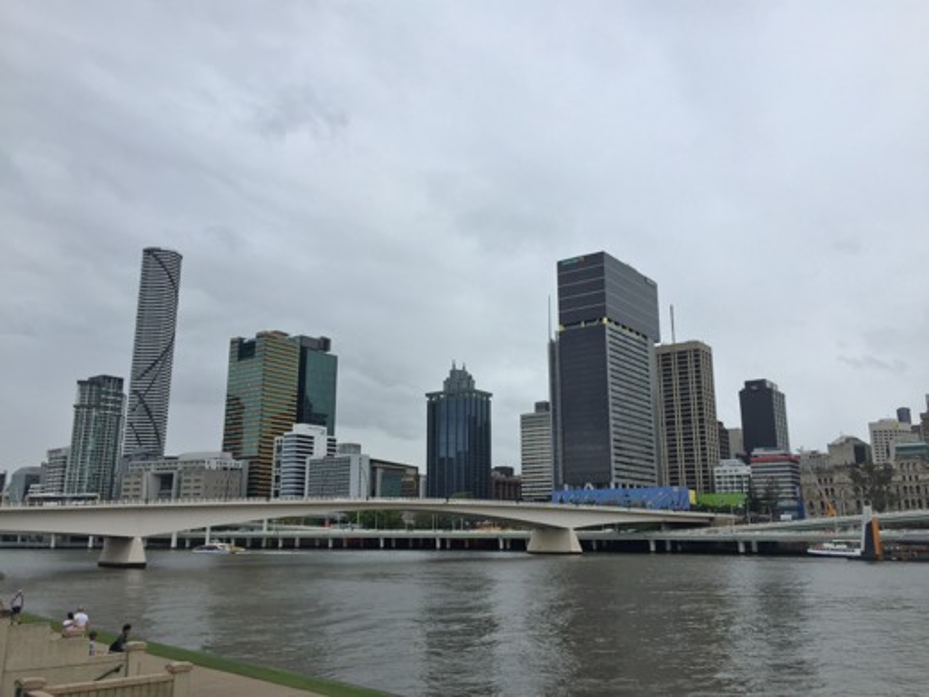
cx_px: 464
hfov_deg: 61.7
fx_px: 778
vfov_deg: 48.2
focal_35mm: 29
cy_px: 348
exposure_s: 1/760
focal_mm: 4.15
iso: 32
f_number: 2.2
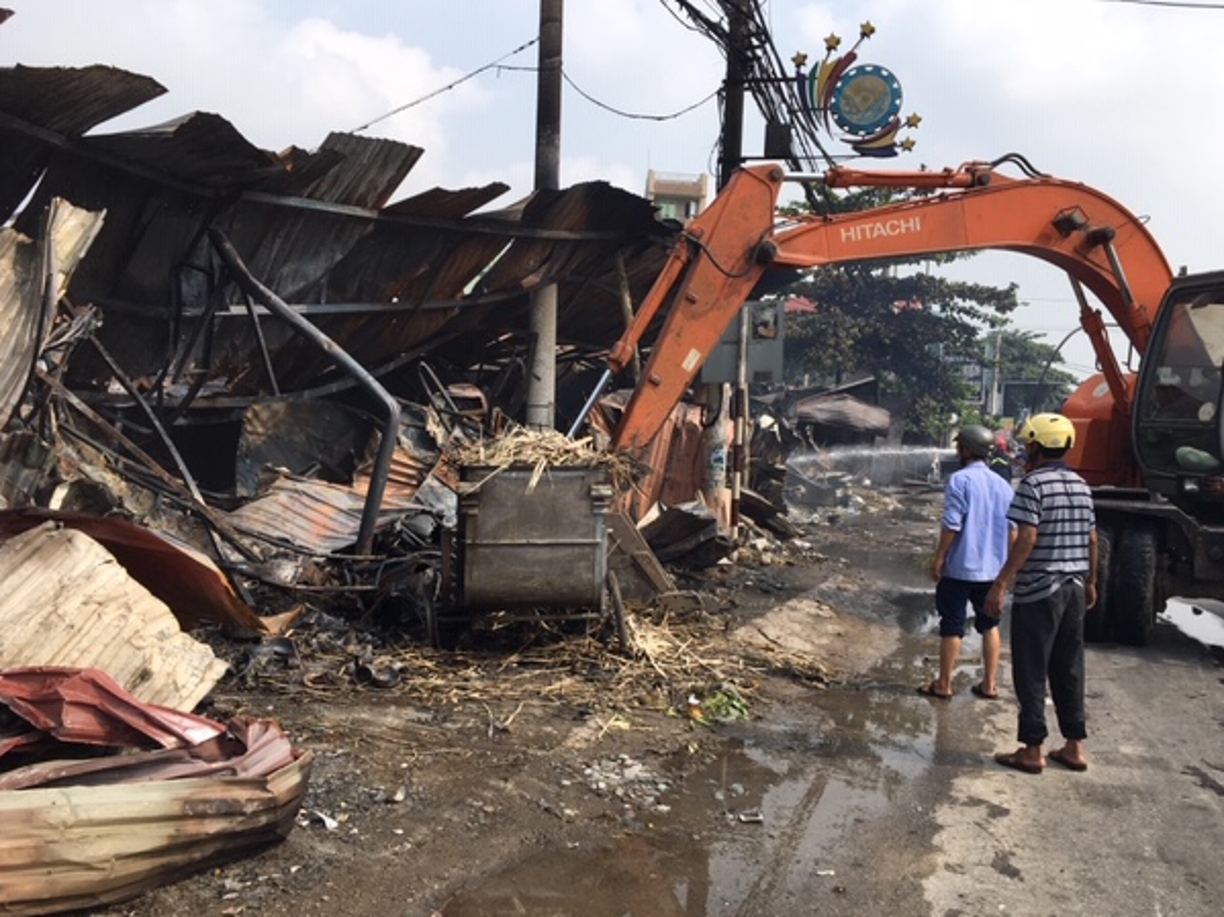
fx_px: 1096
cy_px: 476
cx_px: 627
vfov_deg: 45.4
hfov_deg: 58.4
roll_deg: -2.4
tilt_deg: -0.6
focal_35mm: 31
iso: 25
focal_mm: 4.15
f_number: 2.2
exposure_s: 1/1538
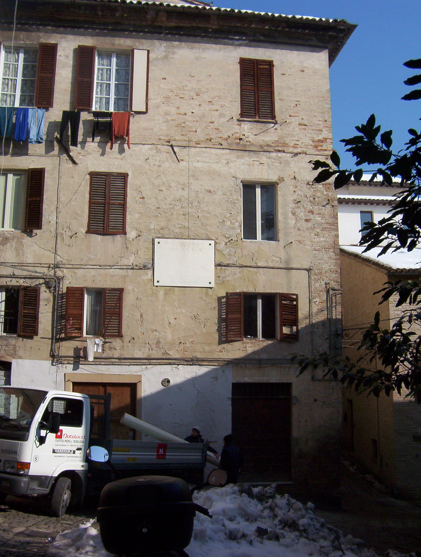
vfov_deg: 51.2
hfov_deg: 39.8
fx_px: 581
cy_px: 278
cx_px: 210
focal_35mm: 36
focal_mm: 5.54
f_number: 5.24
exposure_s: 1/1225
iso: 100
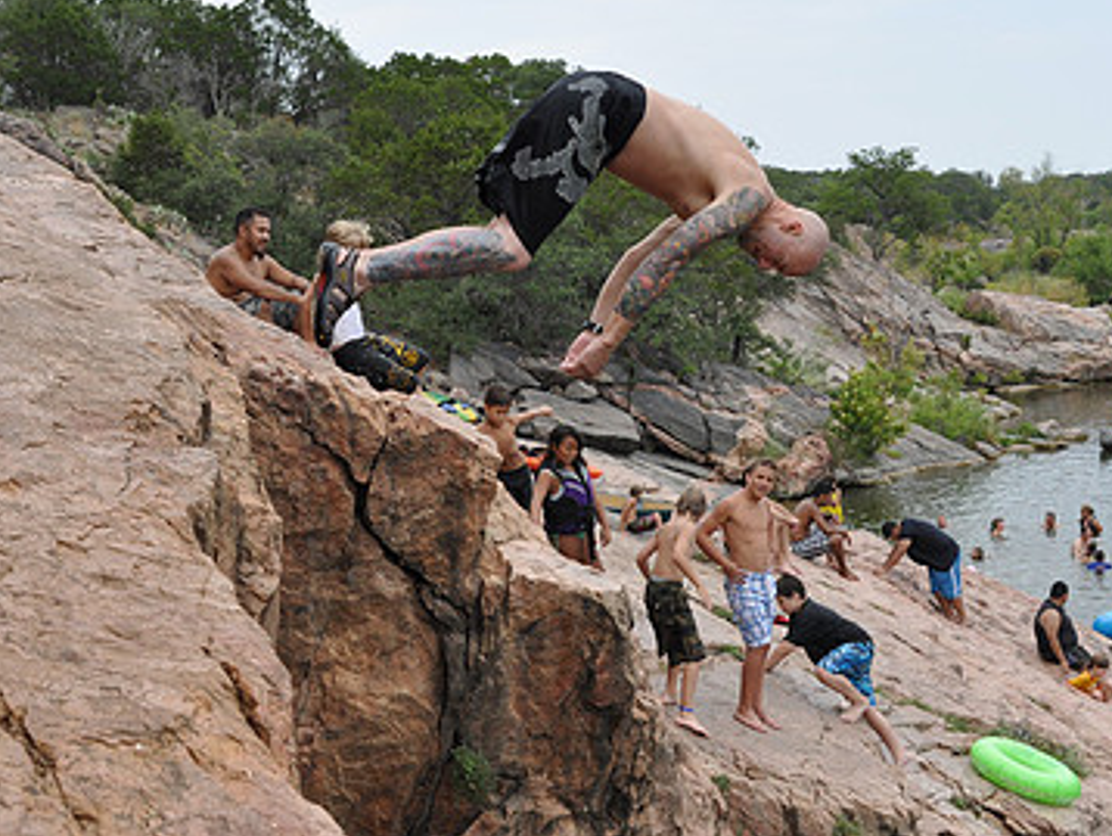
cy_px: 294
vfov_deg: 26.0
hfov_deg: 34.3
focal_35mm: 56
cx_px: 590
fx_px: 1800
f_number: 5.6
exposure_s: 1/1600
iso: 400
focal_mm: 24
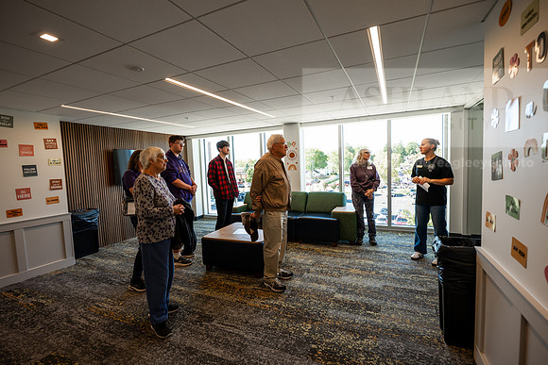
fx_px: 259
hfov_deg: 93.3
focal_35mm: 17
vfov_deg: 70.5
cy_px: 182
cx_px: 274
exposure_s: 1/320
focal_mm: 17
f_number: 4
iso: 800
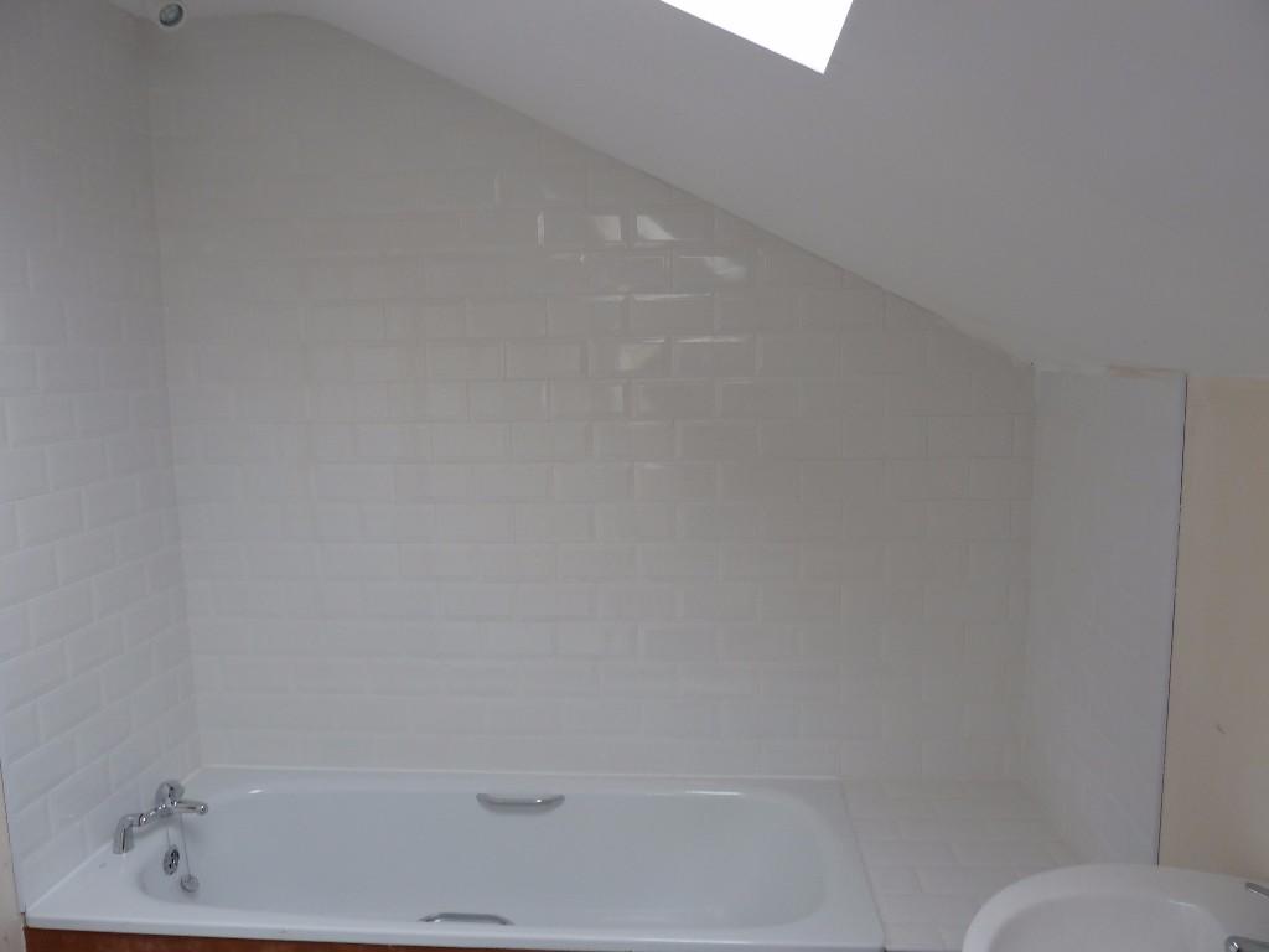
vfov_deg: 54.9
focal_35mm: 25
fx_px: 916
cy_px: 476
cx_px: 634
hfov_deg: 69.4
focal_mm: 4.1
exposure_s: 1/30
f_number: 3.3
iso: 80
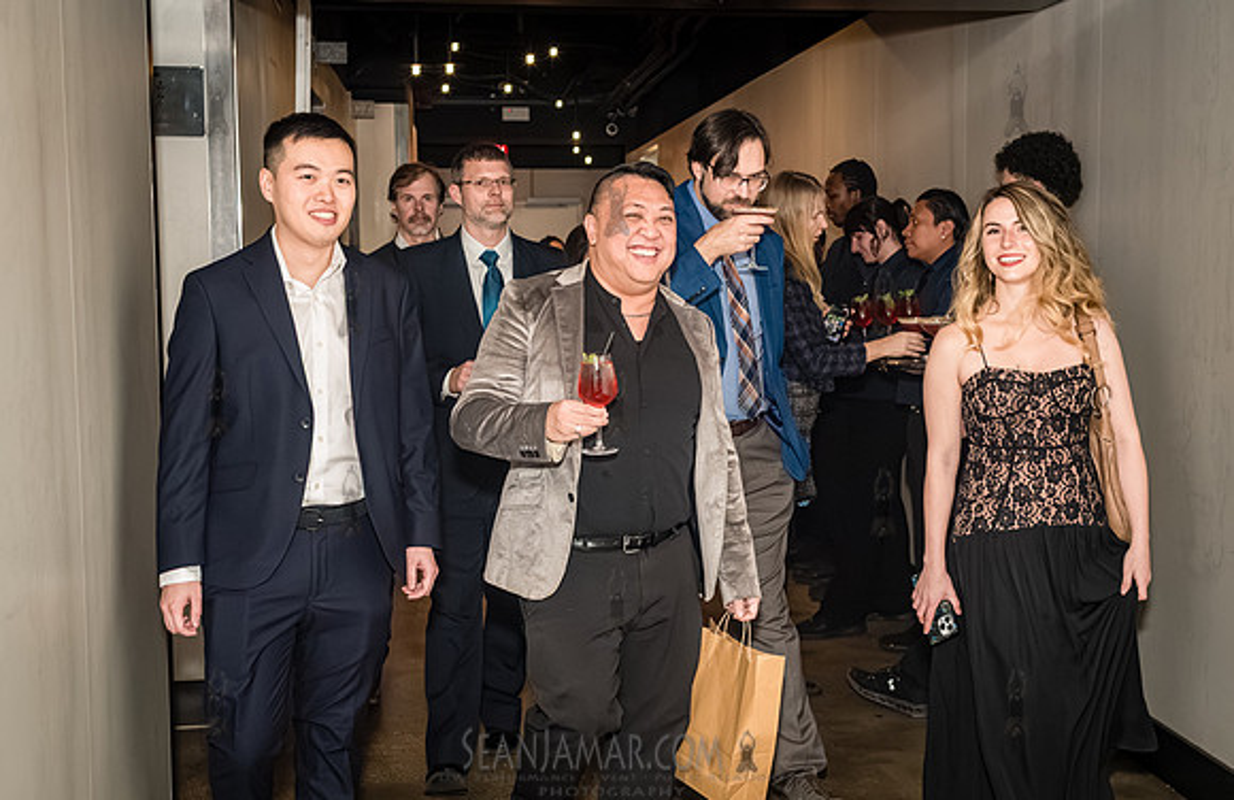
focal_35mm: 45
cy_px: 386
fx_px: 1525
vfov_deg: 29.4
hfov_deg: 44.0
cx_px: 666
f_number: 5
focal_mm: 35
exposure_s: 1/400
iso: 8000
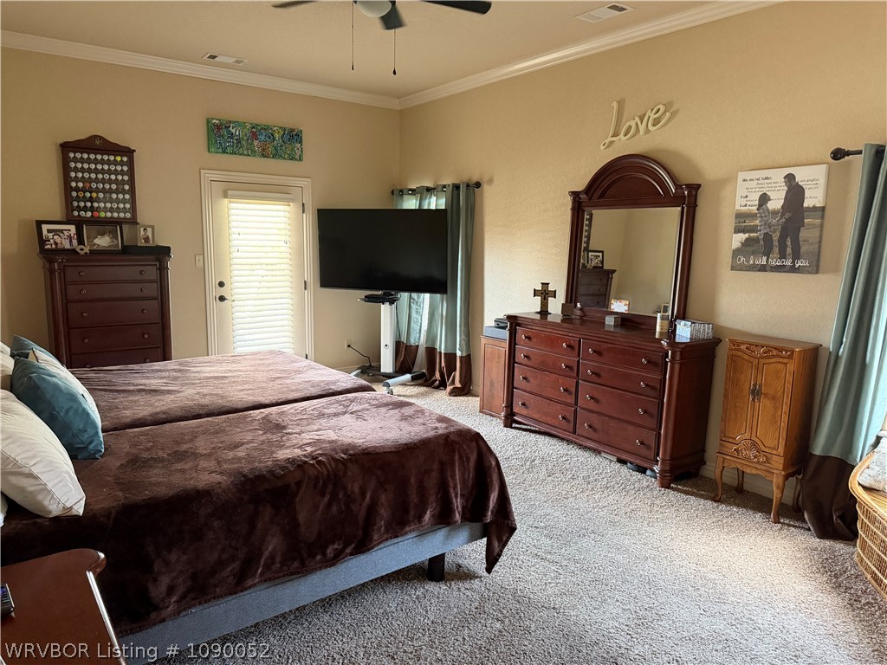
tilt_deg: -9.0
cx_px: 444
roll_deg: -1.0
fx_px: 615
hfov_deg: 71.6
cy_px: 332
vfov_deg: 56.8
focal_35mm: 24
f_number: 1.78
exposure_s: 1/60
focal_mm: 6.76
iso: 800
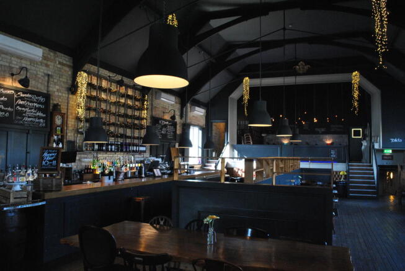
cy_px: 136
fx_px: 304
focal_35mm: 27
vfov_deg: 48.0
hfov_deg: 67.3
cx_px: 202
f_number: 9
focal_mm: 18
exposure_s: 1/8
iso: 800
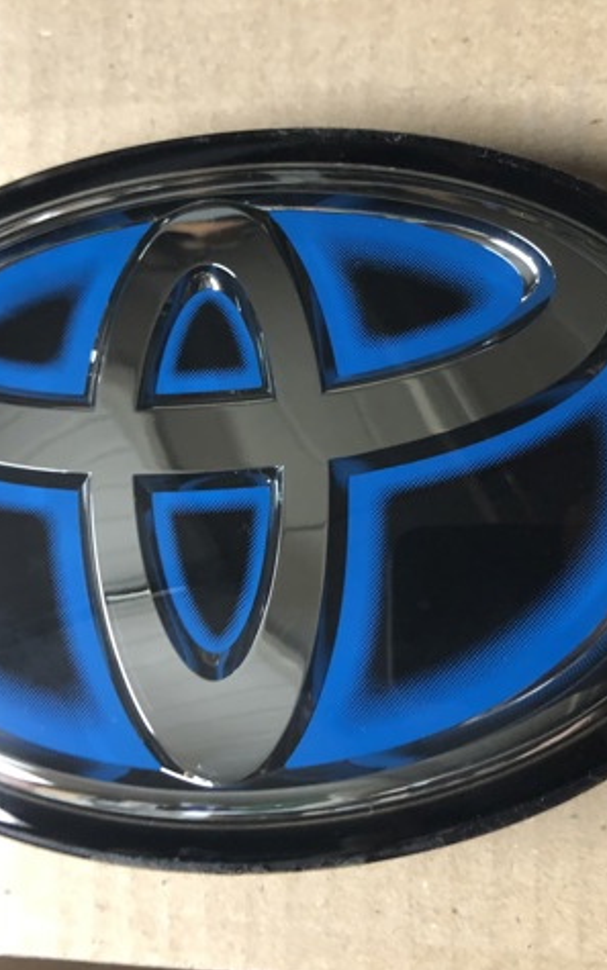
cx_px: 286
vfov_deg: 49.3
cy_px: 487
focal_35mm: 40
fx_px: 1058
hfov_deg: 32.0
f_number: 1.8
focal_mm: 3.99
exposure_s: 1/8
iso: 80
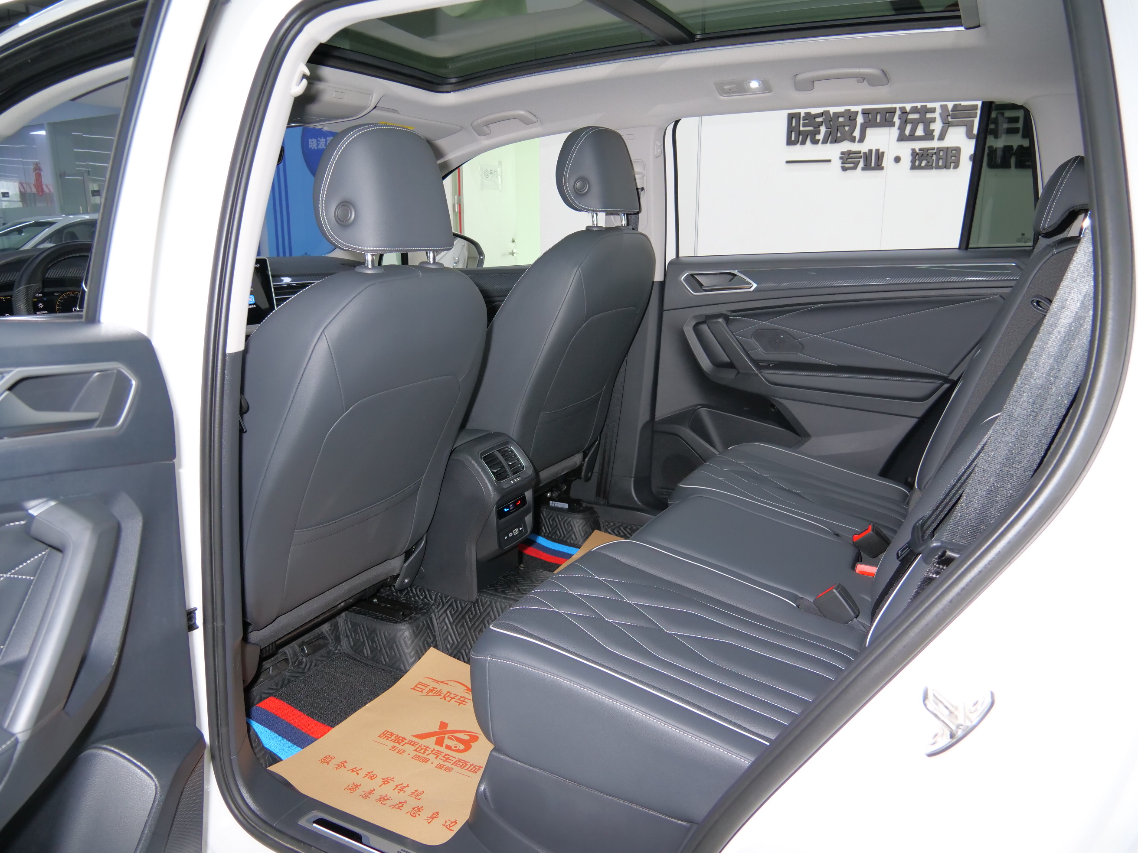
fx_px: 789
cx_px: 569
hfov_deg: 71.6
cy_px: 426
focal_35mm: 24
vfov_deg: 56.8
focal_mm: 12
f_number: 3.5
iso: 800
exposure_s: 1/40
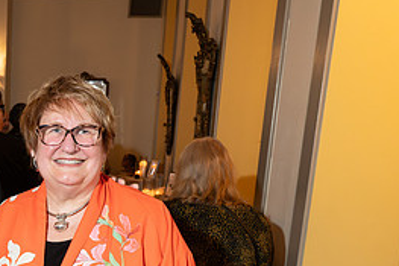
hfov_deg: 33.6
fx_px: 587
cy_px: 276
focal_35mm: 53
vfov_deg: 24.2
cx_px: -18
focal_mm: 24
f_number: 5.6
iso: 3200
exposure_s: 1/125
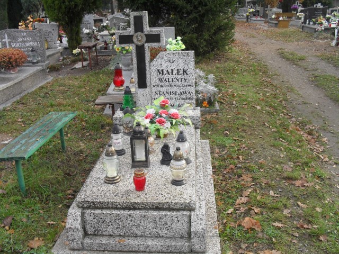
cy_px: 127
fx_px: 343
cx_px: 170
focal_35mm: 35
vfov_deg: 40.7
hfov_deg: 52.6
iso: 100
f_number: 3.2
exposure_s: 1/180
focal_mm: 6.3
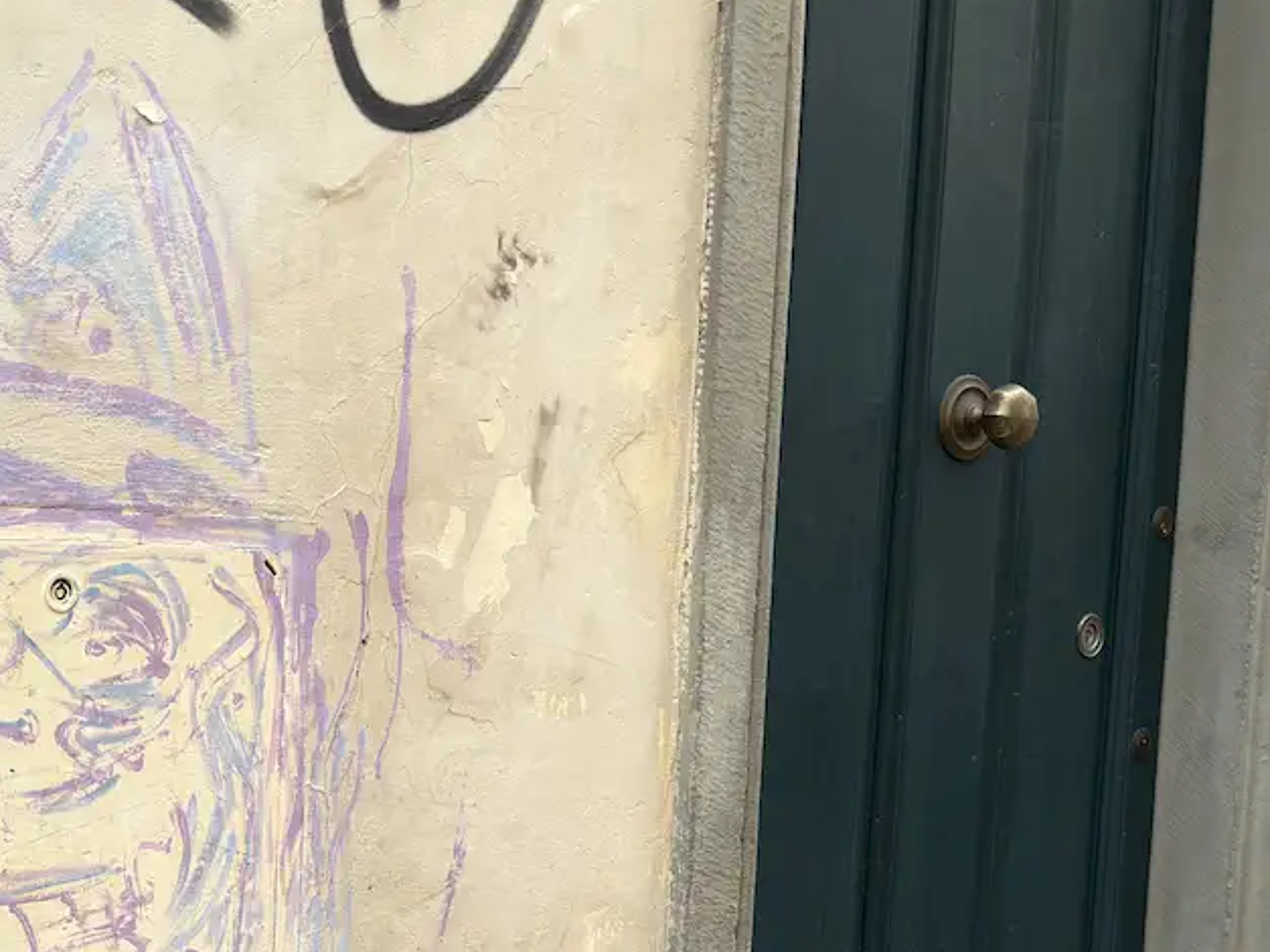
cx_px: 243
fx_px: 2458
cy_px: 794
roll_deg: -1.1
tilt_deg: -8.8
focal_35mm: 67
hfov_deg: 28.3
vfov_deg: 21.6
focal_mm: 6.76
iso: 64
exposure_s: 1/285
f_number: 1.78
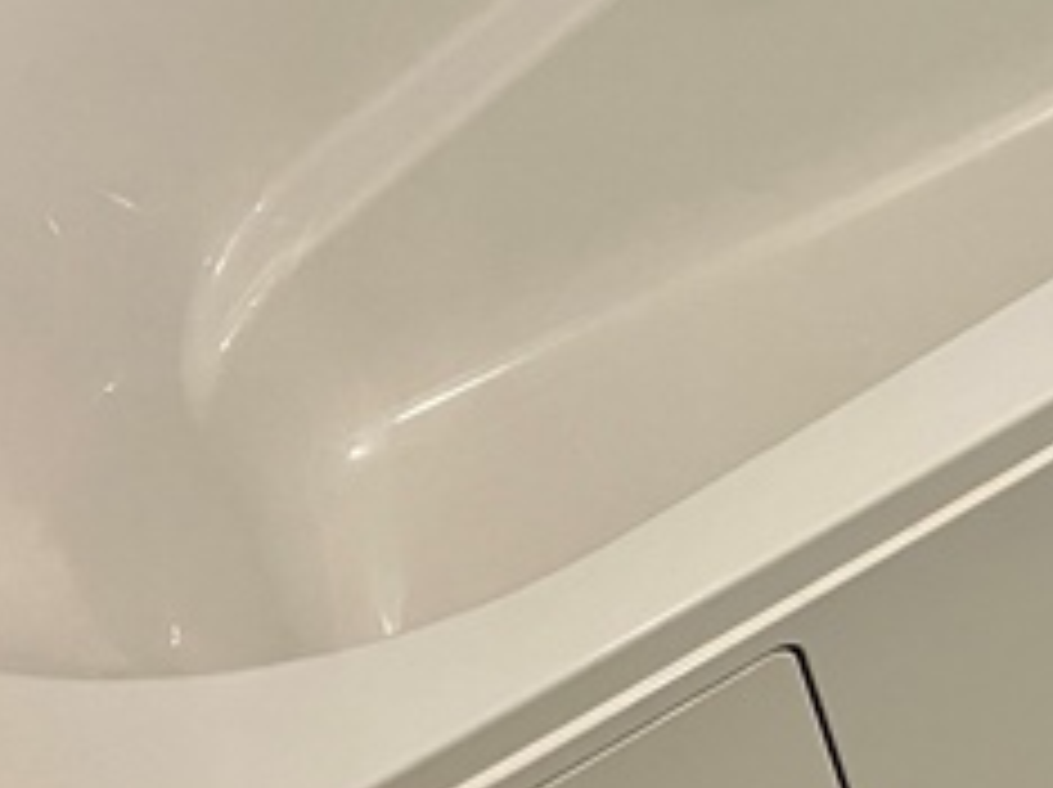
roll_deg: +7.0
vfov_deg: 15.6
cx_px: 1332
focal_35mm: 91
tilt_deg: -37.7
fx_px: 2765
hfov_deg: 20.0
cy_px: -171
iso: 100
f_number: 1.8
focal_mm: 3.99
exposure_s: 1/50
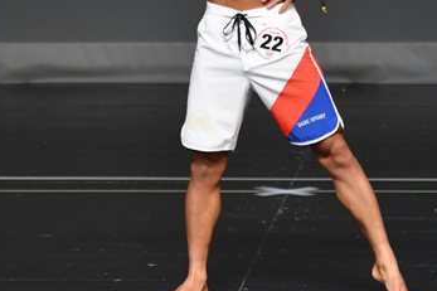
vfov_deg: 1.6
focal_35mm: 838
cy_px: 42
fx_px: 10167
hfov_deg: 2.5
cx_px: 253
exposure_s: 1/400
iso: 2000
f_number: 5.6
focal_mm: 250
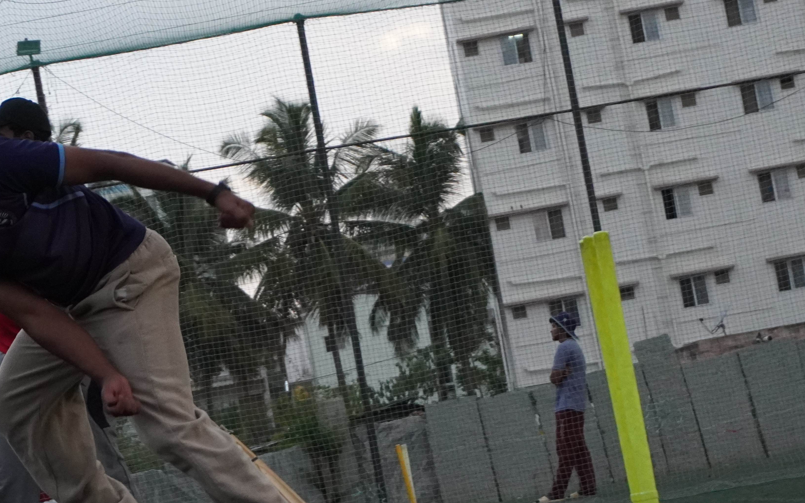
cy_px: 325
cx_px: 306
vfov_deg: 9.4
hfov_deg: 14.9
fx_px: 3071
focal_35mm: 140
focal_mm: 50
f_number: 5.6
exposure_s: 1/1000
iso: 2500
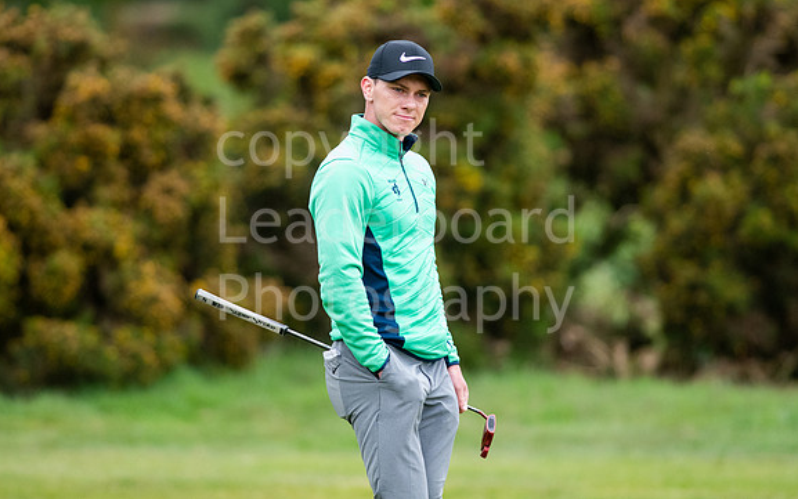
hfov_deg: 4.6
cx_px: 398
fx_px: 10029
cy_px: 233
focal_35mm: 461
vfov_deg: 2.9
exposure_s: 1/1250
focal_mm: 300
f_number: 4
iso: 2000
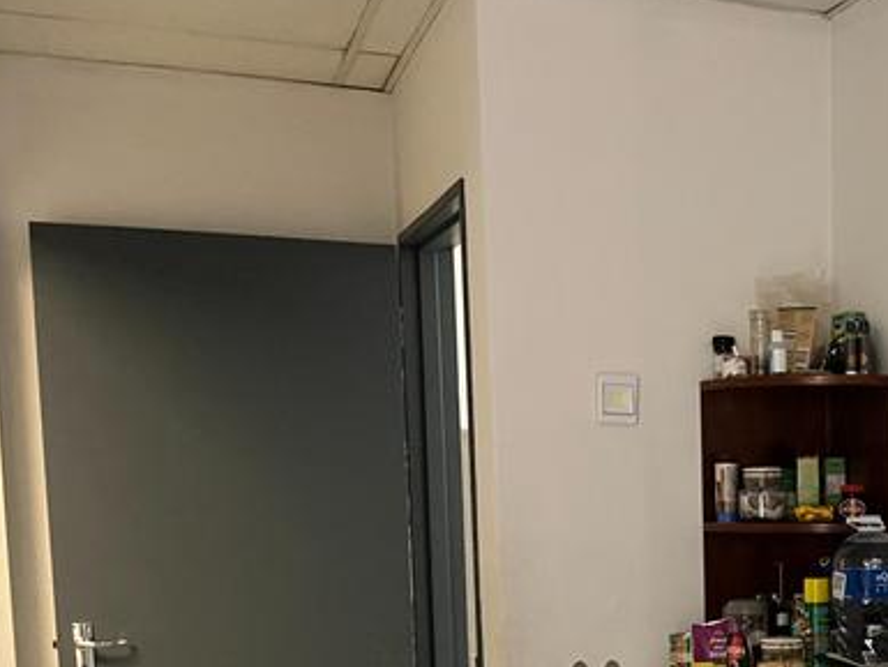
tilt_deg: -4.9
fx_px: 1386
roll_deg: +1.0
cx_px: 902
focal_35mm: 54
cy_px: 660
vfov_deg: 25.7
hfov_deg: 32.5
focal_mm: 5.1
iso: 320
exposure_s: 1/50
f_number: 1.6
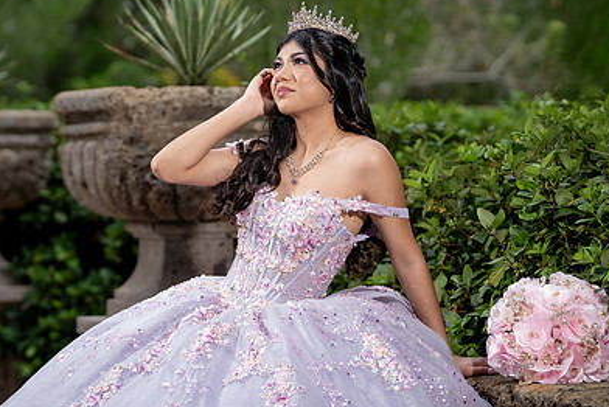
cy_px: 228
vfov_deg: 10.1
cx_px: 275
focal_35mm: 136
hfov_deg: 15.1
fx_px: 2302
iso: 80
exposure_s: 1/1000
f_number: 2.8
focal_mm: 92
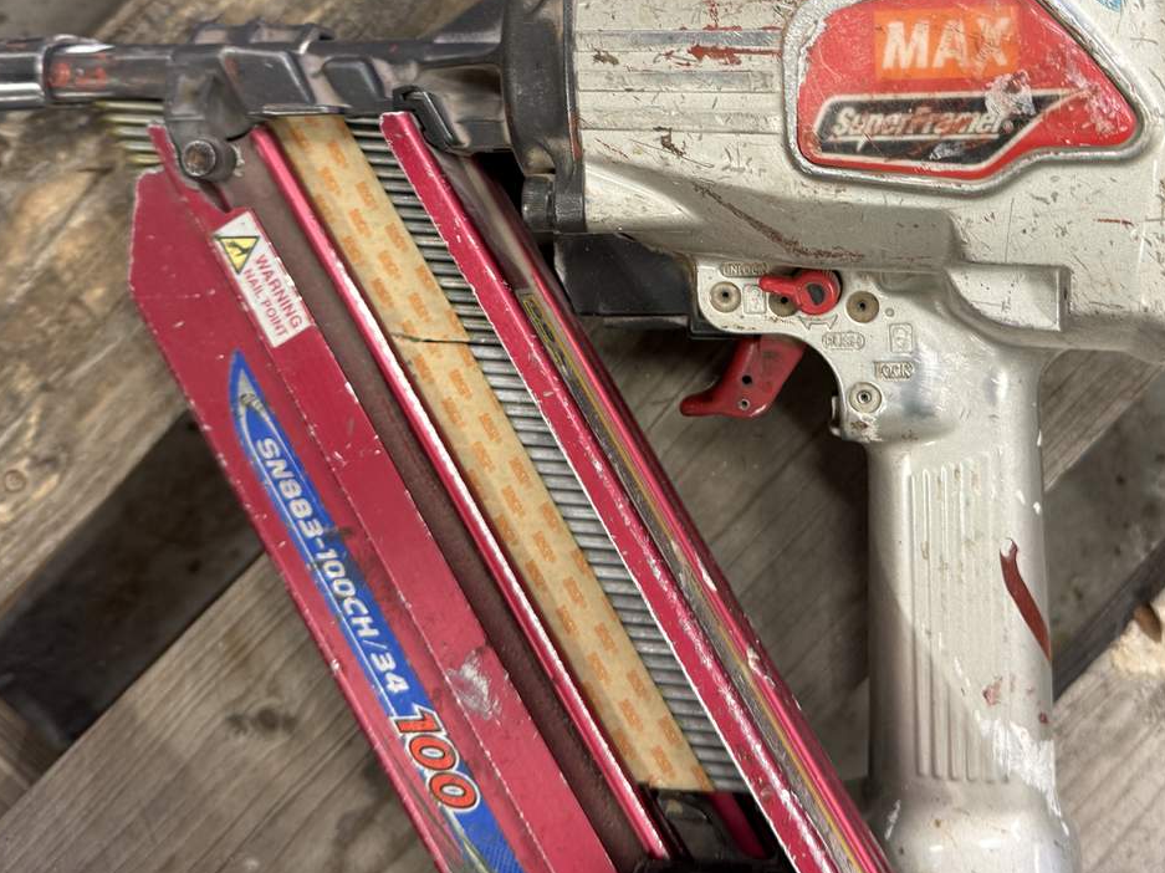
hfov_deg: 45.5
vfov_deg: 34.0
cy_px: 173
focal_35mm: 41
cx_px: 702
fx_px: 1379
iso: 125
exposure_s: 1/50
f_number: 1.78
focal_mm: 6.76
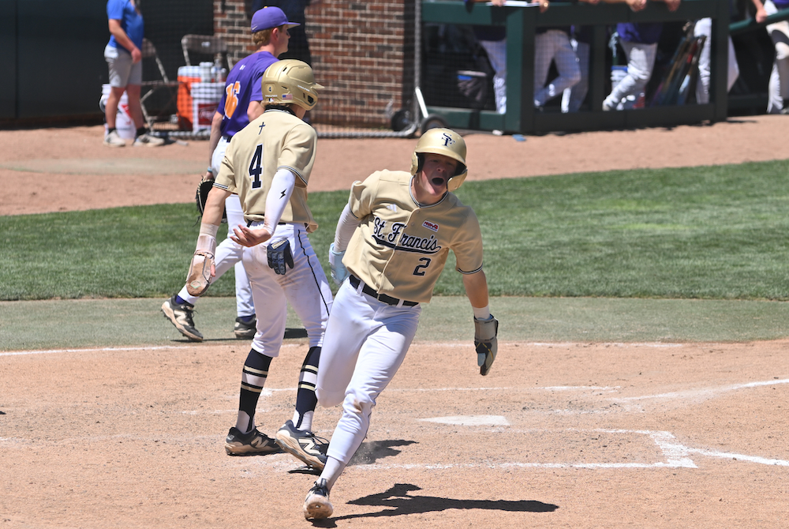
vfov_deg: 6.1
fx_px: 4938
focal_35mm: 225
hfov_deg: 9.1
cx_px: 394
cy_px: 264
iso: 160
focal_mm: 150
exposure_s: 1/2000
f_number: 4.5
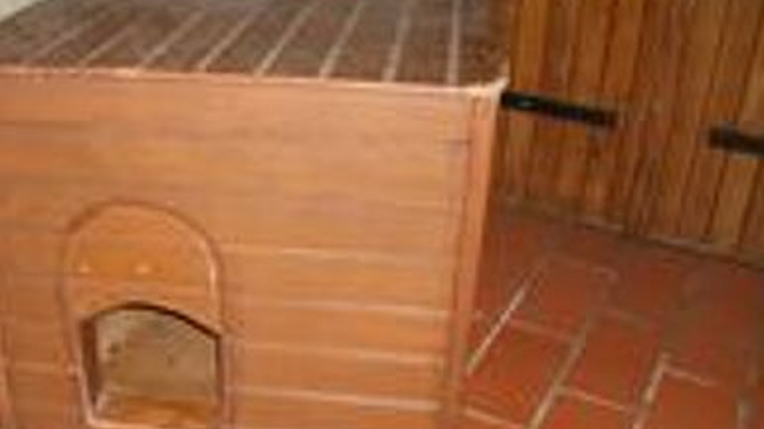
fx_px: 851
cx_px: 301
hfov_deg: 48.0
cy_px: 287
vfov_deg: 28.2
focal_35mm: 42
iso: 143
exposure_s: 1/40
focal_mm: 5.7
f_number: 2.9
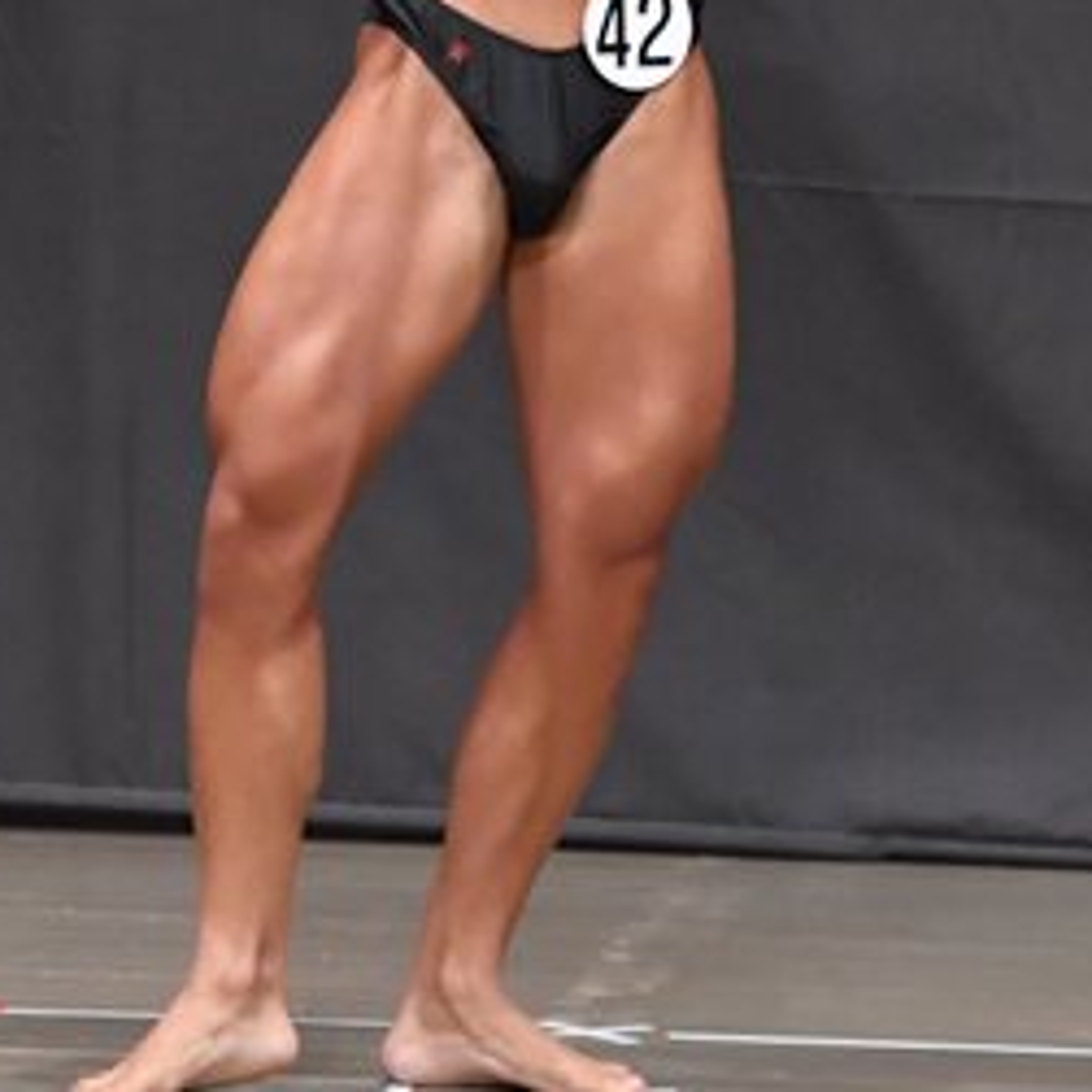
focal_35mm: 591
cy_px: 131
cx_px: 233
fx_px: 21093
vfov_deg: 3.0
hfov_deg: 3.0
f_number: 5.6
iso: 6400
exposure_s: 1/400
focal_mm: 150
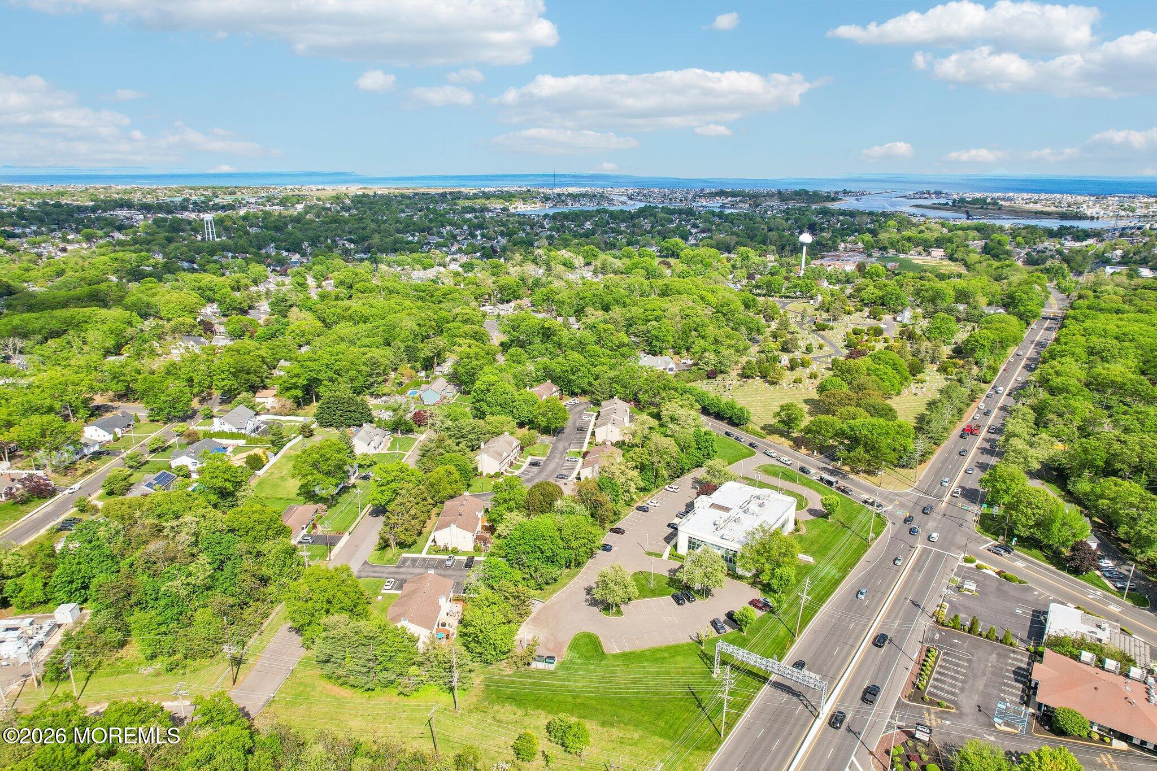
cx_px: 578
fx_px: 707
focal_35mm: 22
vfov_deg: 57.2
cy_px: 386
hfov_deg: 78.6
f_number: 2.8
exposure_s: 1/1600
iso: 100
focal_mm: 8.4
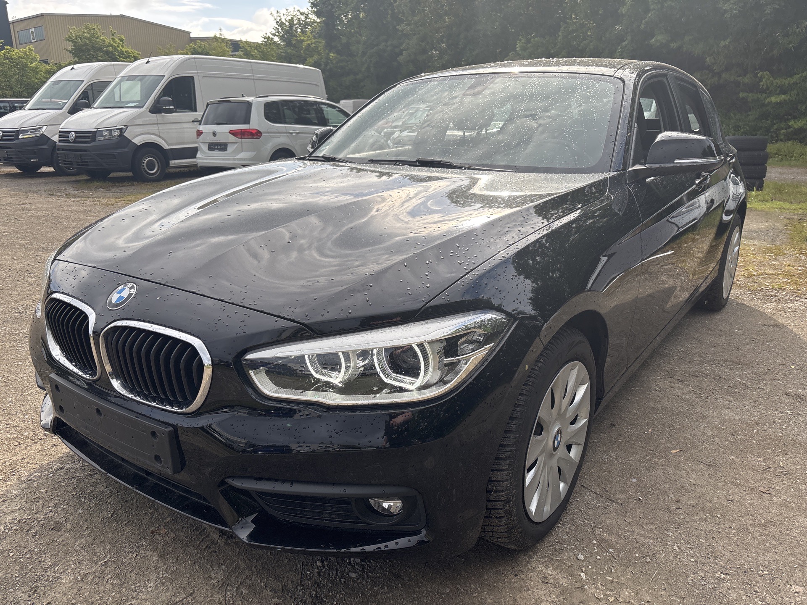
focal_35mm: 26
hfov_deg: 67.3
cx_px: 404
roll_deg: +1.4
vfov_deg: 53.1
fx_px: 606
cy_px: 302
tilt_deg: -16.6
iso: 50
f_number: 1.6
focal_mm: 5.96
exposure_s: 1/1642
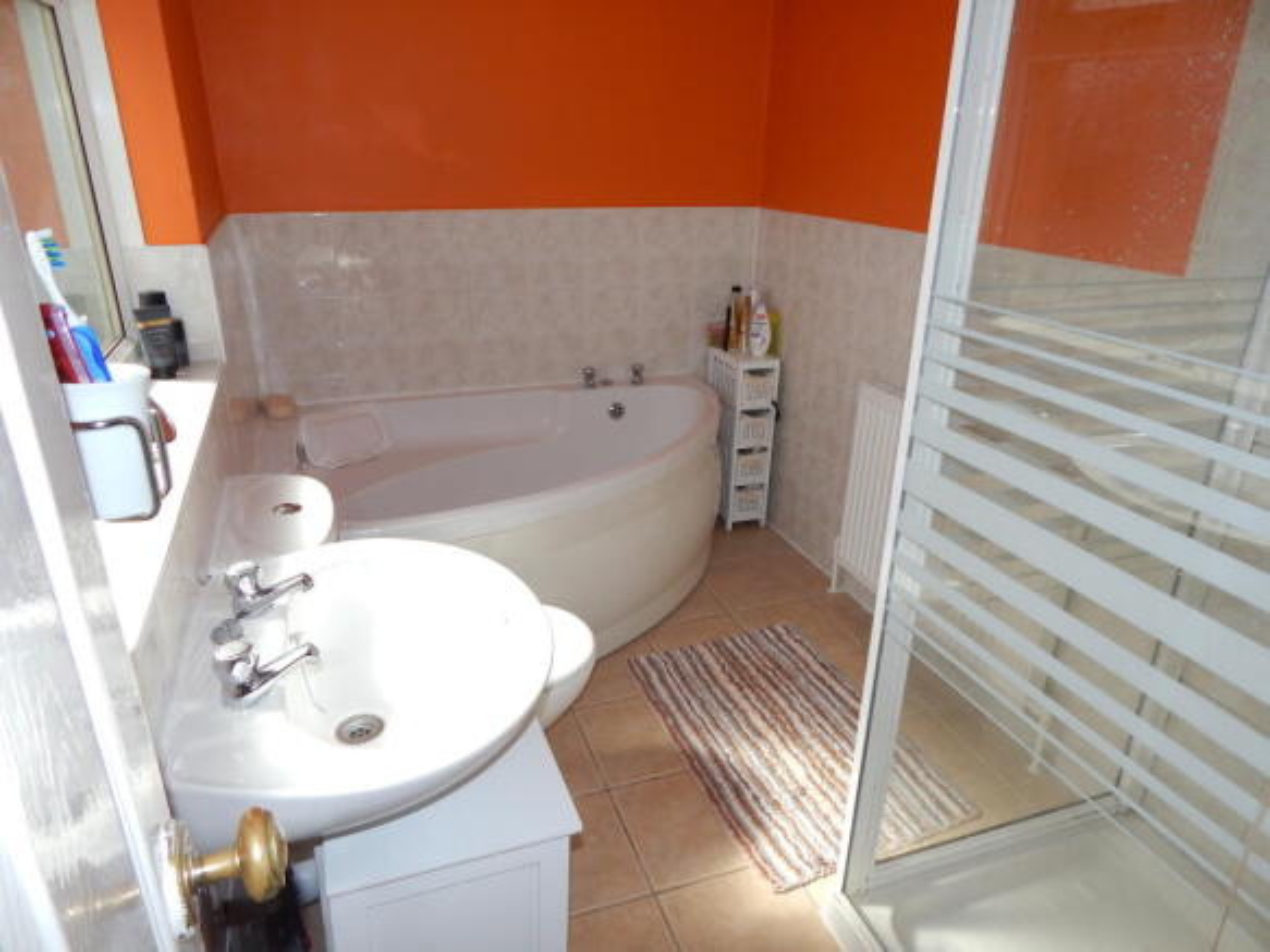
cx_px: 635
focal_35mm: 23
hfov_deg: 73.9
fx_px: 844
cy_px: 476
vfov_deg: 58.9
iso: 125
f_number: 3
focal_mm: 4
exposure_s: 1/640
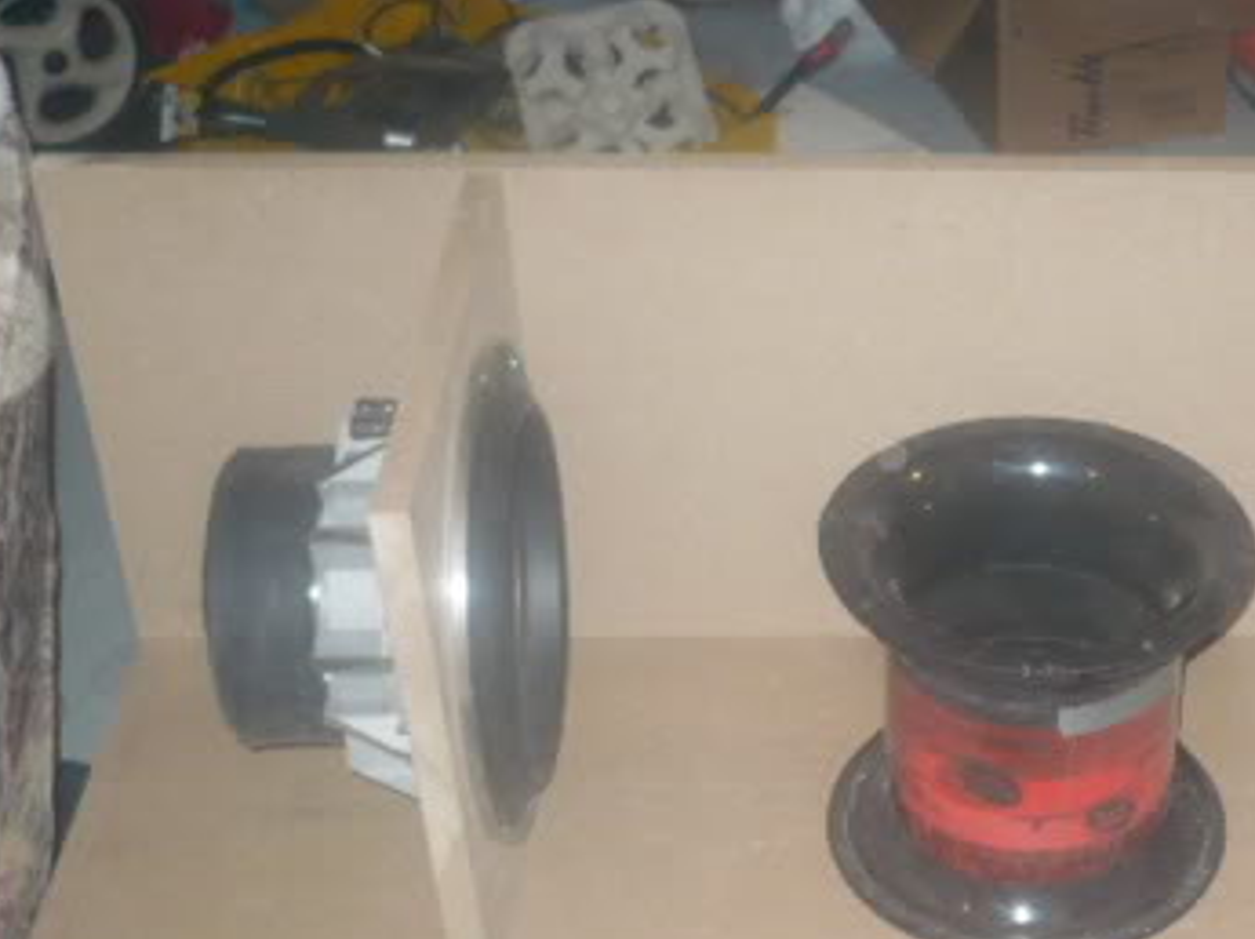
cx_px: 1051
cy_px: 637
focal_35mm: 65
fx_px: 2354
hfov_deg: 29.0
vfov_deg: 22.4
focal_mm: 5.8
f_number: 2.8
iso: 250
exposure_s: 1/30
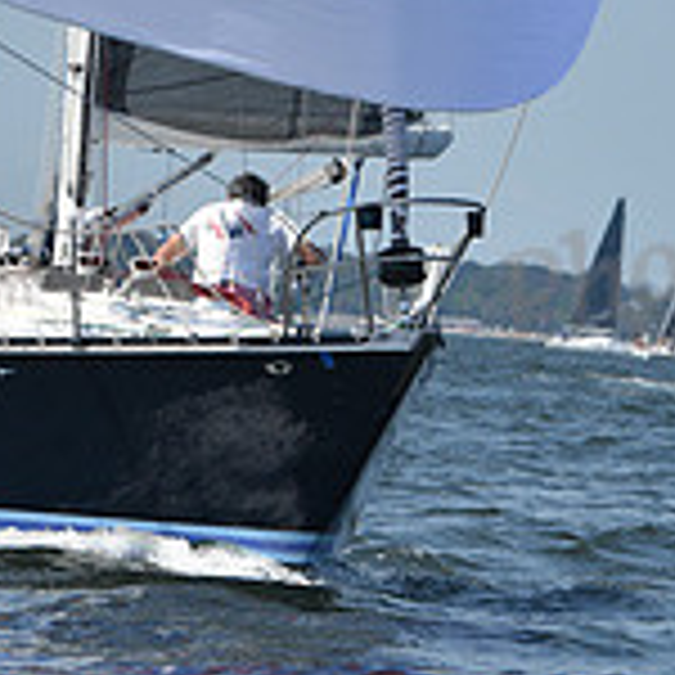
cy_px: 56
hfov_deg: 3.1
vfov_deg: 3.1
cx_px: 270
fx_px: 12663
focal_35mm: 574
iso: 320
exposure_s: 1/1250
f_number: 9
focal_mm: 175
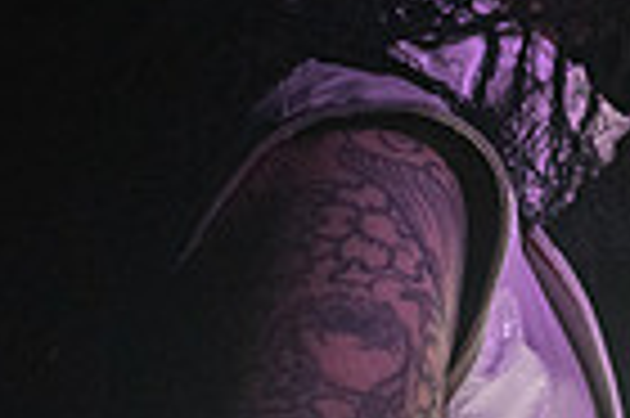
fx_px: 5803
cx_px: 491
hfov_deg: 6.2
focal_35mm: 332
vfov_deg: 4.1
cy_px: 246
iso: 2000
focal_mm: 70
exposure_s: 1/200
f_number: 3.5
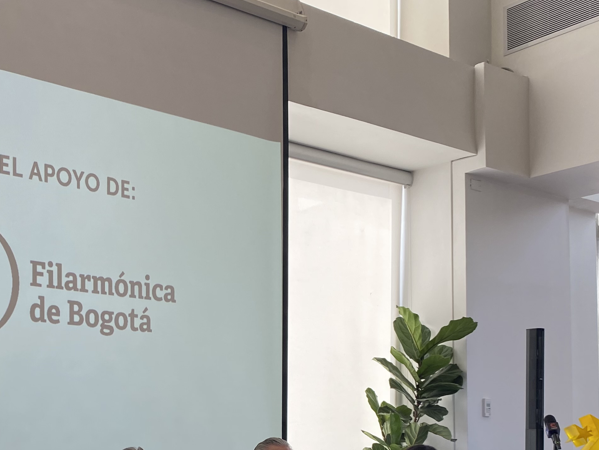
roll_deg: -0.1
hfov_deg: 34.3
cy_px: 414
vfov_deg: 25.6
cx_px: 162
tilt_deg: +2.5
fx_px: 952
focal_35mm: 55
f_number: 1.8
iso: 32
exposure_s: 1/204
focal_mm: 4.25
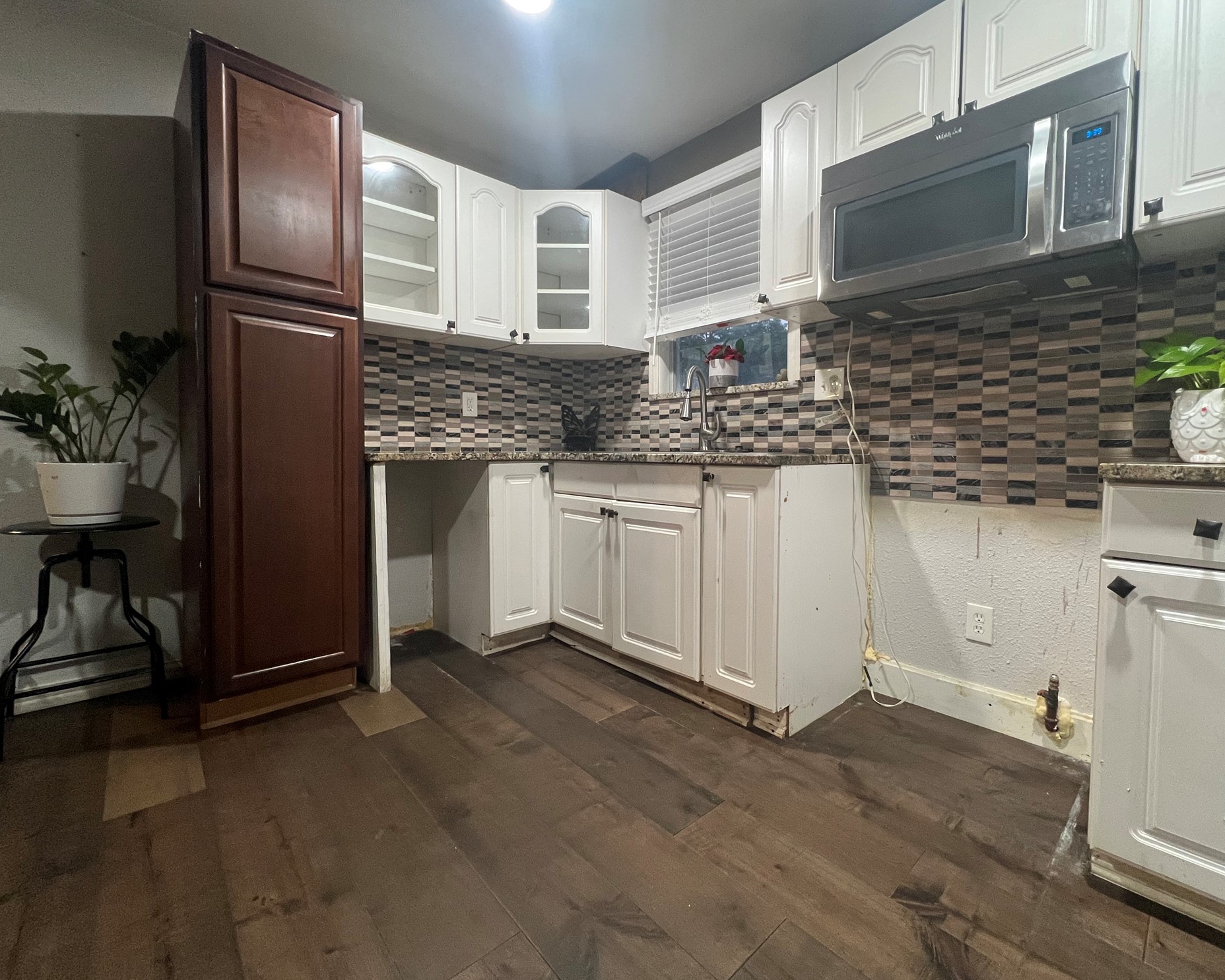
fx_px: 508
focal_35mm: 14
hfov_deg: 100.4
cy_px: 477
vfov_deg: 88.0
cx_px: 673
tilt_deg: -3.4
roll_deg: -0.9
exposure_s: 1/60
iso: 400
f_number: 1.8
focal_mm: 1.57
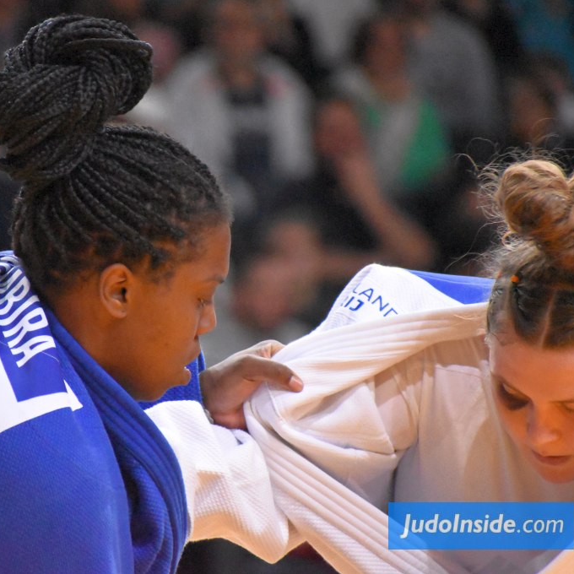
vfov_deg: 3.0
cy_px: 287
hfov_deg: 3.0
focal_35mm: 576
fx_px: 10806
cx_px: 167
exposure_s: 1/640
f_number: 7.1
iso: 12800
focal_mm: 300
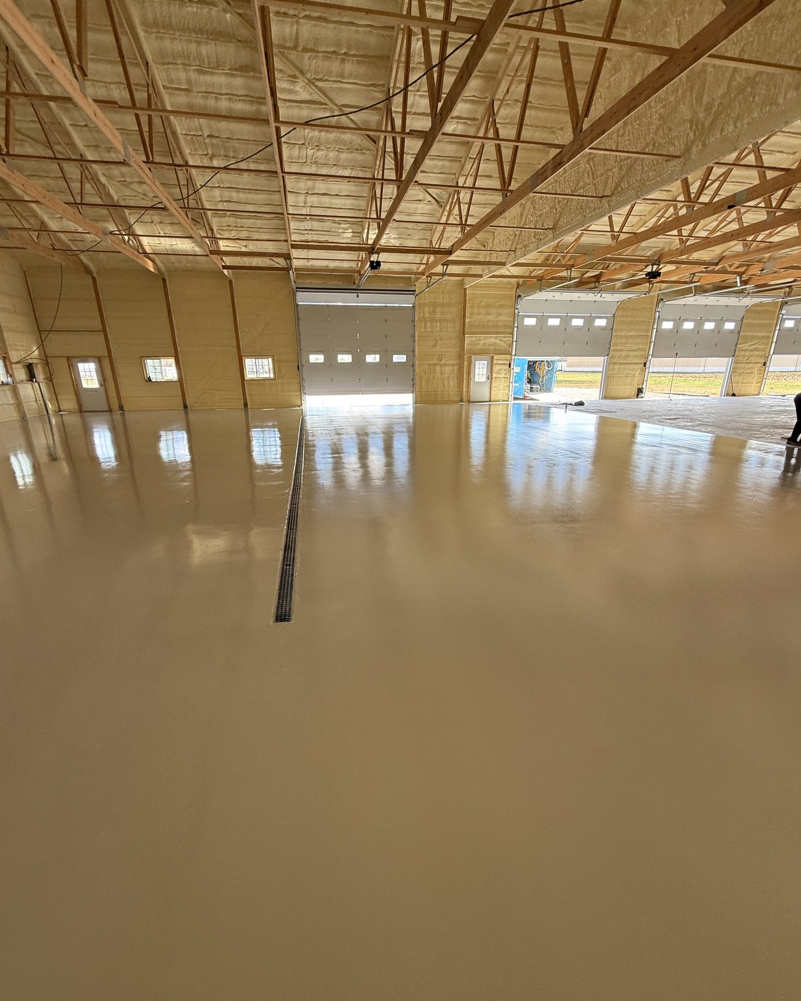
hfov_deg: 84.0
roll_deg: +2.1
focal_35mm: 15
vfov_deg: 96.8
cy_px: 518
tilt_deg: -18.5
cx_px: 403
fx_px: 444
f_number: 2.2
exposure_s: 1/99
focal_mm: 2.22
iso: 80
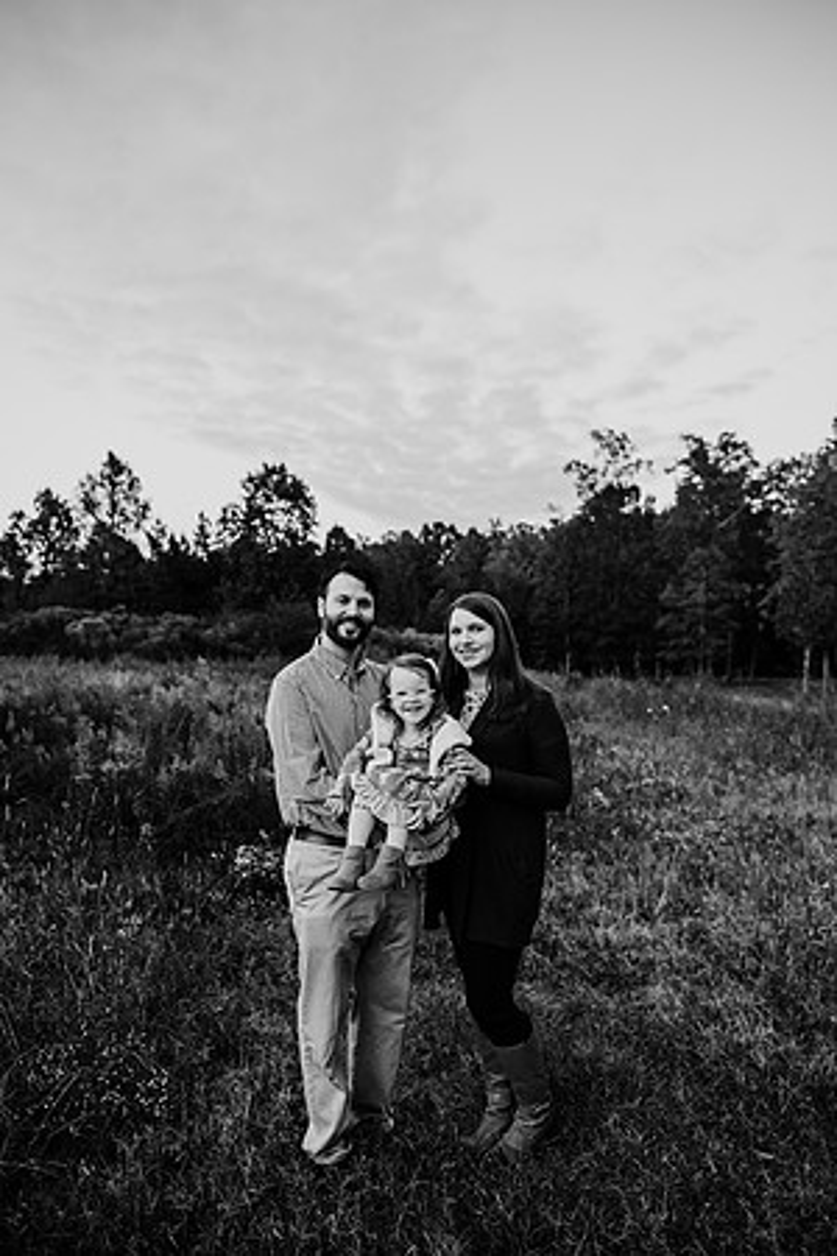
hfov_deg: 53.1
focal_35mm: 24
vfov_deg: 73.7
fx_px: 837
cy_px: 628
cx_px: 418
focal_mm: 24
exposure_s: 1/320
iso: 640
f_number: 2.8
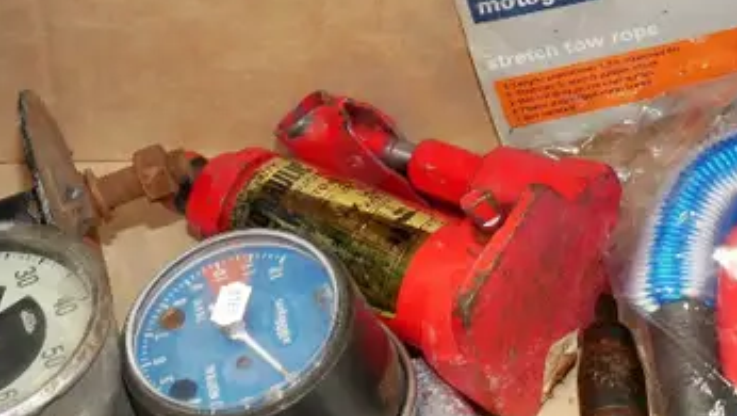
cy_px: 176
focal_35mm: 116
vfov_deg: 10.5
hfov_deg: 18.4
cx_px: 288
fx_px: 2268
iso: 1600
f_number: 5
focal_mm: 18
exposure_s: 1/40
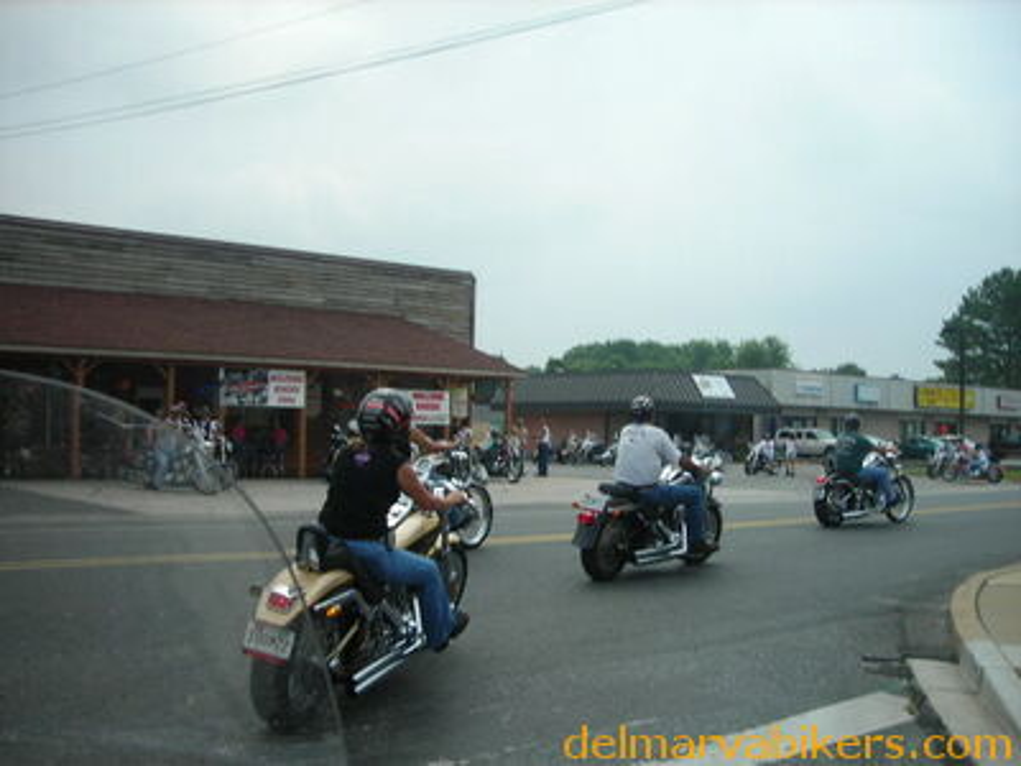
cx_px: 510
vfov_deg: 37.7
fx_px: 1121
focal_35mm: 38
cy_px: 383
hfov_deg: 49.0
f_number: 6.4
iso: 50
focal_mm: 6.3
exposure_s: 1/218
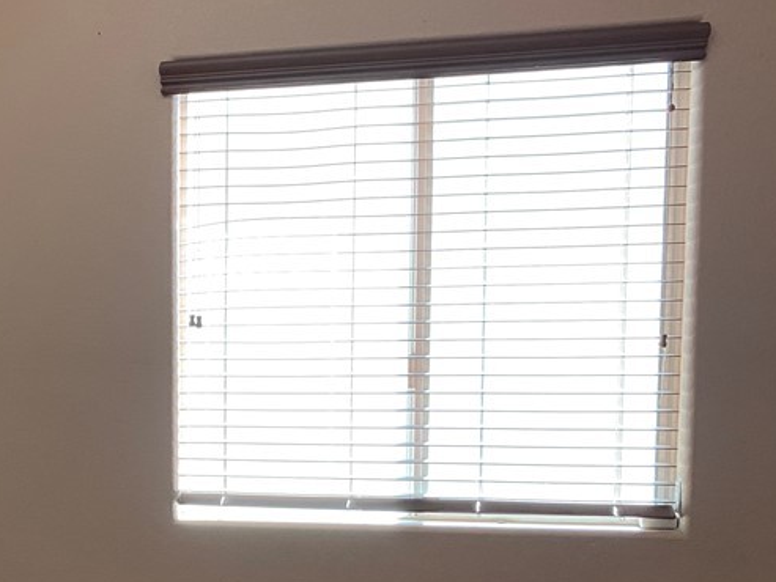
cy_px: 450
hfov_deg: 32.5
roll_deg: +0.2
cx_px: -9
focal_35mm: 54
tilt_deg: -5.7
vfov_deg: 26.6
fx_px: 1211
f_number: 1.8
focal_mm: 4.25
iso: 125
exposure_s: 1/76
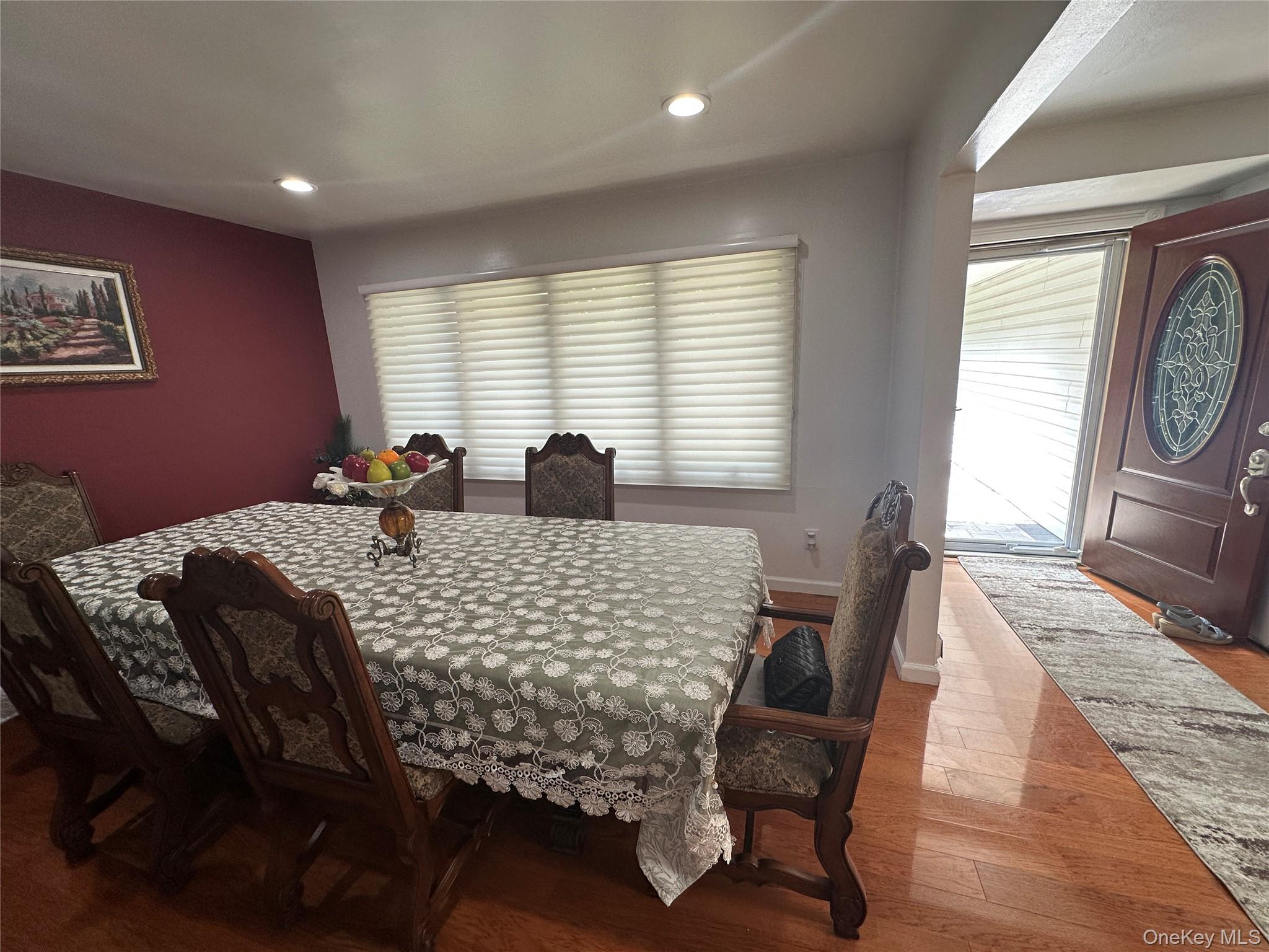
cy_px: 476
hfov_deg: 102.1
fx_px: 513
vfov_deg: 85.7
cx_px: 634
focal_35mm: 14
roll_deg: +2.6
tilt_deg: -12.2
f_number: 2.2
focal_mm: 2.22
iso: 100
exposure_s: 1/120
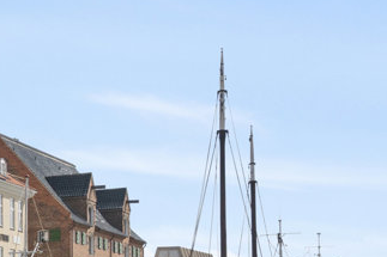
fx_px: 1440
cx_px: -182
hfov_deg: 14.4
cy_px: 332
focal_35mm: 134
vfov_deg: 10.0
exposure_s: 1/1600
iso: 200
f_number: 8
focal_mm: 26
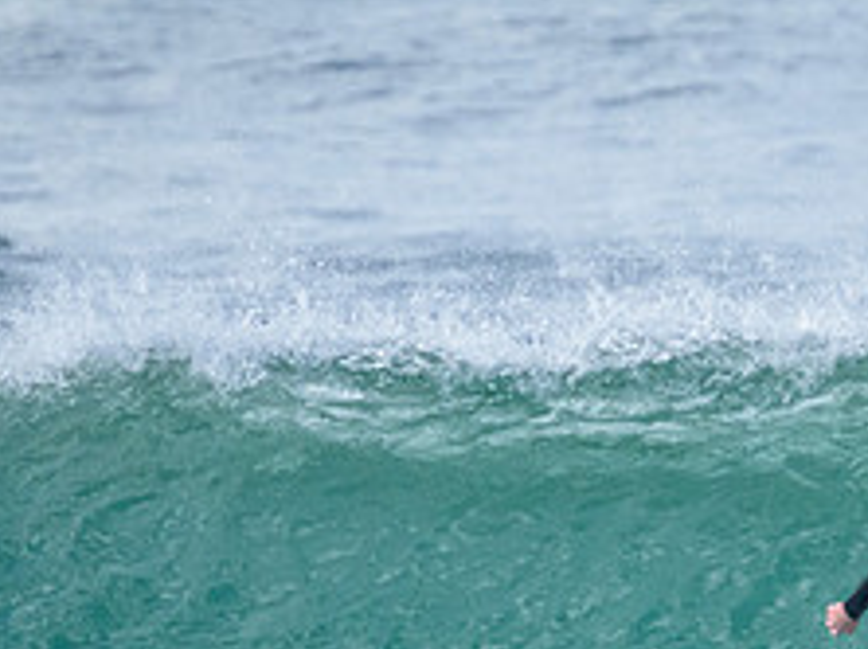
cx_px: 688
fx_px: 50372
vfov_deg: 0.7
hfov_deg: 1.0
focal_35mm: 2011
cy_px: 690
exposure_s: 1/1000
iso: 7200
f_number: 11
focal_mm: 800
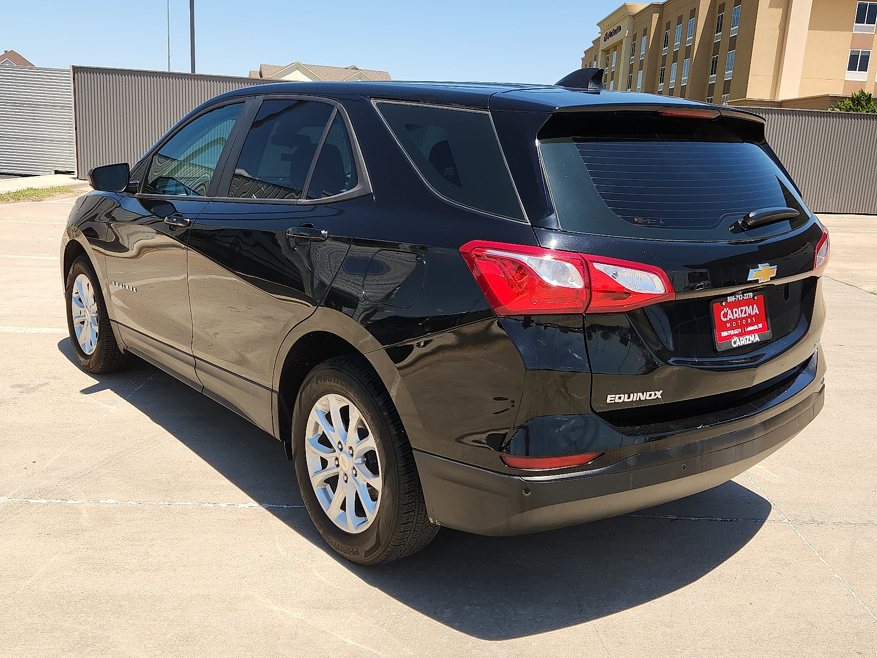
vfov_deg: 58.9
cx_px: 438
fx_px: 583
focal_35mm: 23
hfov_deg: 73.9
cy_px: 329
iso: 50
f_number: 1.8
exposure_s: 1/1111
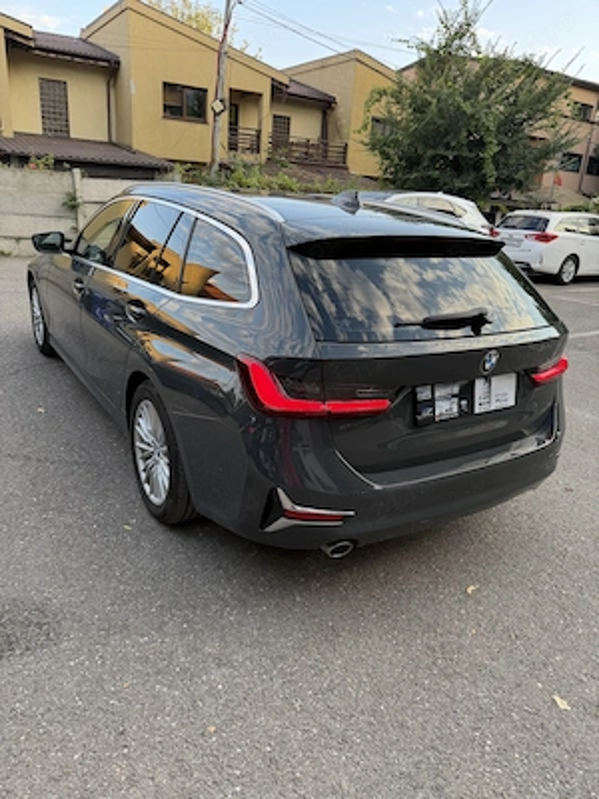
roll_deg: -4.2
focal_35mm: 24
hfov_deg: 56.8
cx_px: 300
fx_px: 554
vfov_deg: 71.6
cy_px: 400
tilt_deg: -19.6
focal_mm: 6.76
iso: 80
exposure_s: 1/189
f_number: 1.78
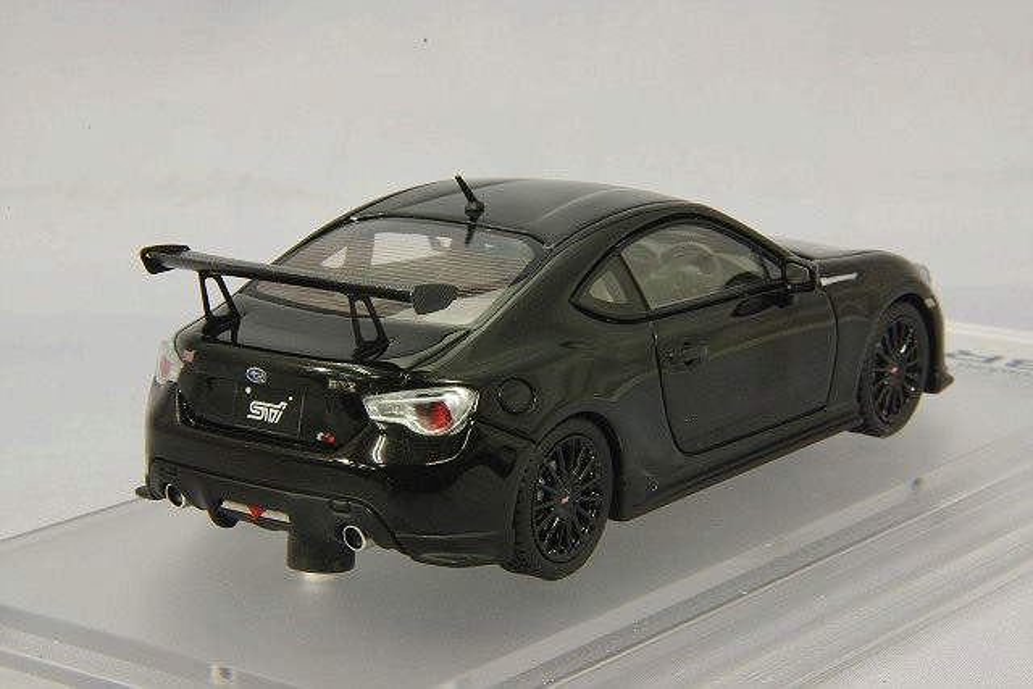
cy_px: 344
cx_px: 516
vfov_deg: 12.2
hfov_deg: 18.3
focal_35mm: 112
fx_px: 3214
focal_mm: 75
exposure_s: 1
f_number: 32
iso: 400
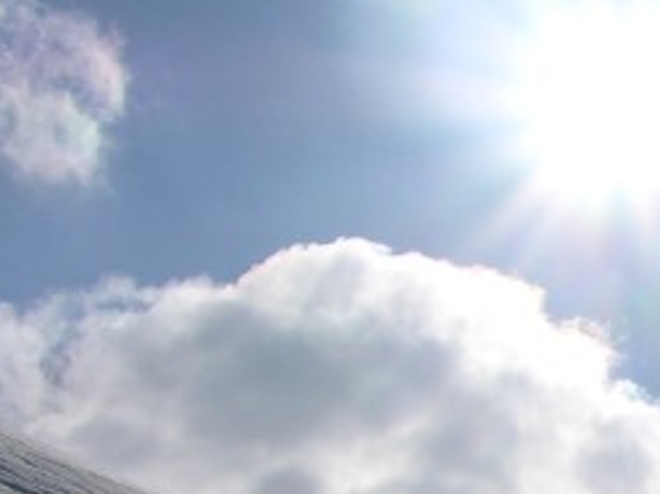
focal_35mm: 143
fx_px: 2725
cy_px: 820
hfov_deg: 12.4
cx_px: 1275
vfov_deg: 9.9
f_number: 8
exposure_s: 1/936
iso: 50
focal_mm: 8.9
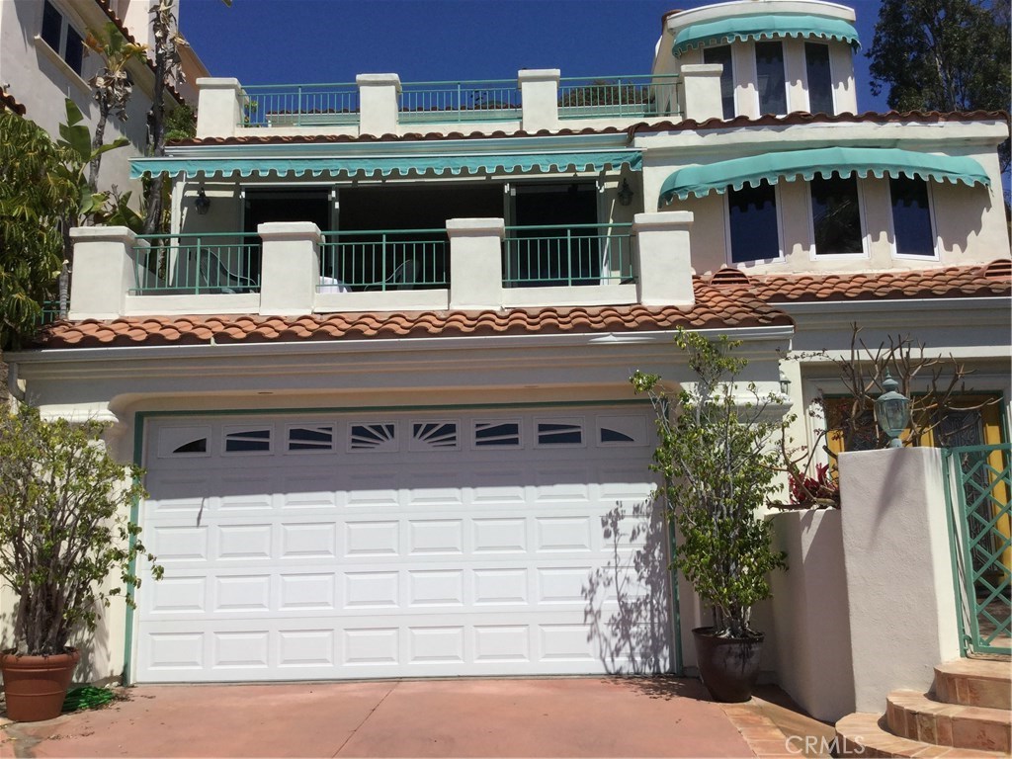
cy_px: 380
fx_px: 906
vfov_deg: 45.4
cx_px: 506
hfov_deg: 58.4
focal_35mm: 31
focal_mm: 3.3
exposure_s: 1/3021
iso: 25
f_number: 2.4
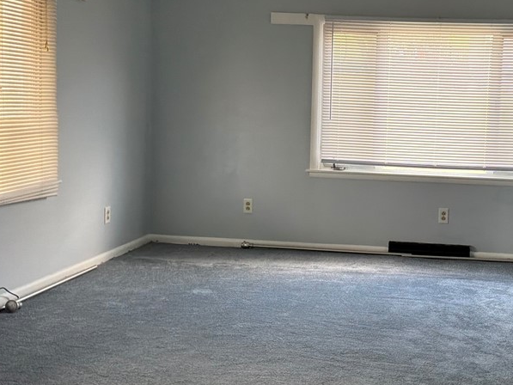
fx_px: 711
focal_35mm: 48
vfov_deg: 30.2
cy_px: 162
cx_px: 387
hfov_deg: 38.6
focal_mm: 3
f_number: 1.8
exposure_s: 1/60
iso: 80
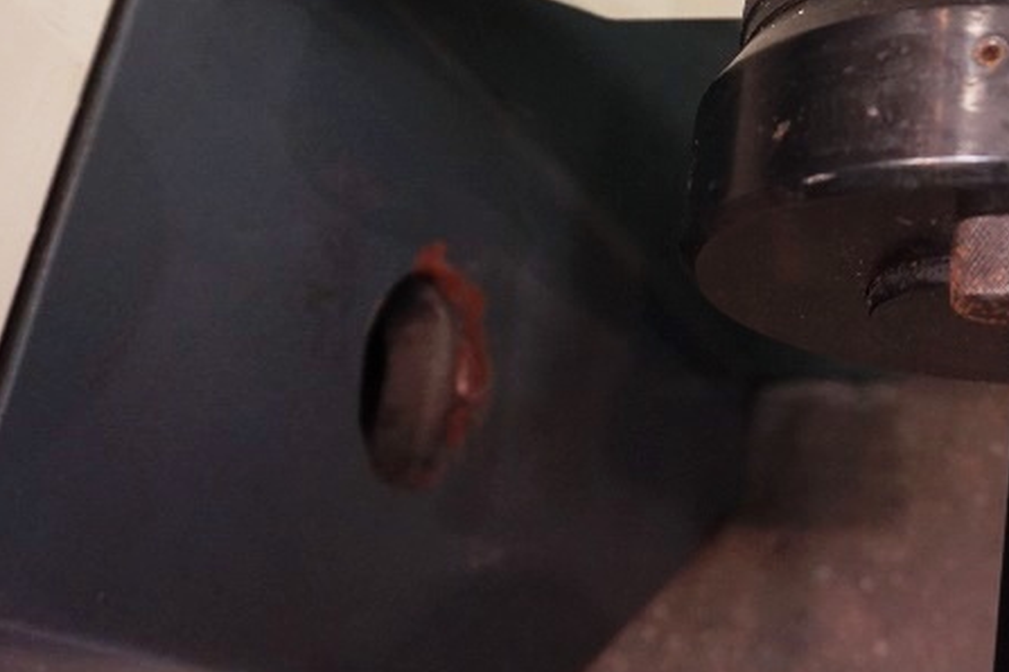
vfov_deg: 23.4
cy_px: -30
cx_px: 916
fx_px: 1541
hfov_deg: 34.2
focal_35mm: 55
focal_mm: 16
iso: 1250
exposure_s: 1/60
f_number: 4
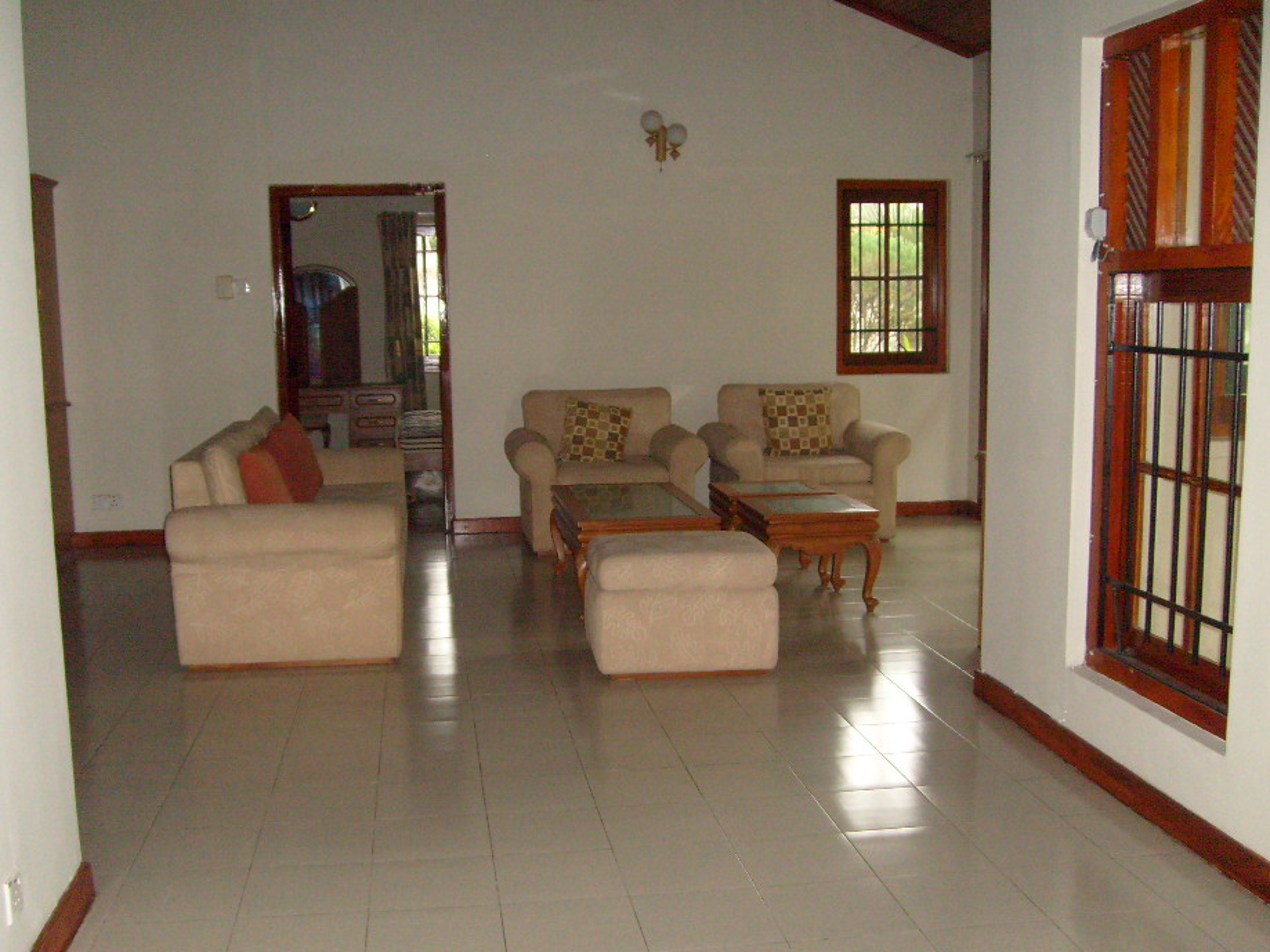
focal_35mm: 39
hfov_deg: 47.8
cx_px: 586
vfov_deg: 36.8
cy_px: 507
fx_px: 1431
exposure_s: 1/45
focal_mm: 5.8
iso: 200
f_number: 2.8
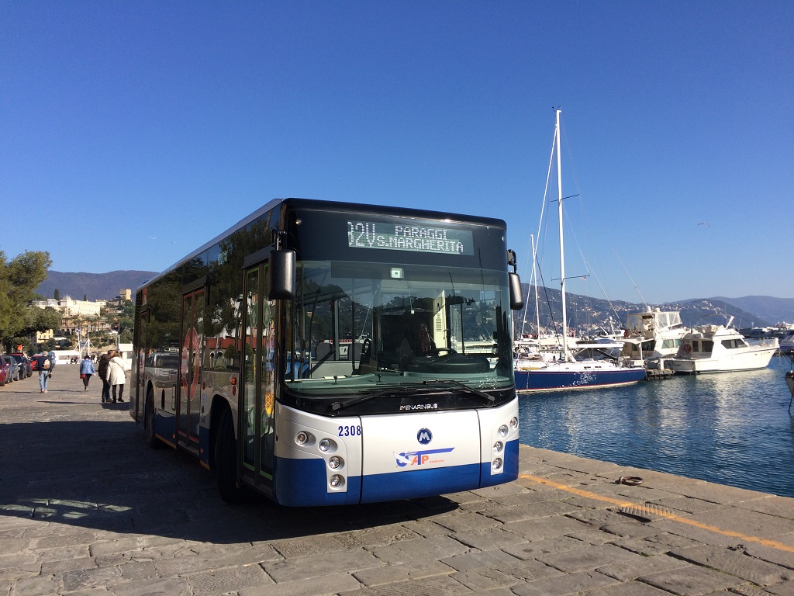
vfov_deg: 48.2
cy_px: 298
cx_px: 397
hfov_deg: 61.7
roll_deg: +3.0
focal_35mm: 29
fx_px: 665
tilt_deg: +3.7
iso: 32
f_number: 2.2
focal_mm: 4.15
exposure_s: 1/1786
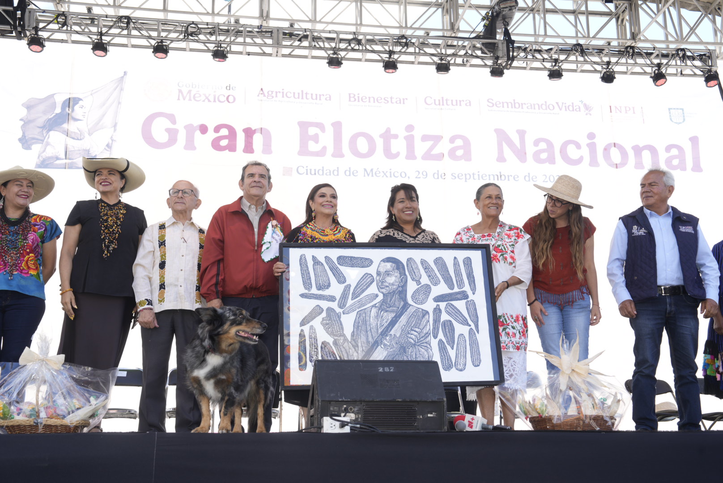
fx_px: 904
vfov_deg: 29.9
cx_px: 362
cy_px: 242
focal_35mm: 45
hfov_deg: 43.6
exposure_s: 1/125
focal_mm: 45
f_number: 7.1
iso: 200
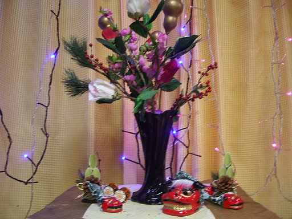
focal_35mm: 35
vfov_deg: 40.7
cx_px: 146
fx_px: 295
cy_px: 110
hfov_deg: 52.6
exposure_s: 1/6
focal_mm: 5.8
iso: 100
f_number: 2.6
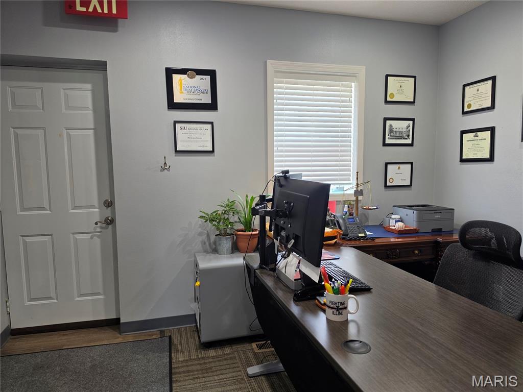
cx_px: 262
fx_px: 347
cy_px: 196
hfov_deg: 73.9
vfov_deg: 58.9
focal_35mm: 23
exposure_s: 1/120
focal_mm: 6.5
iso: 80
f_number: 1.4
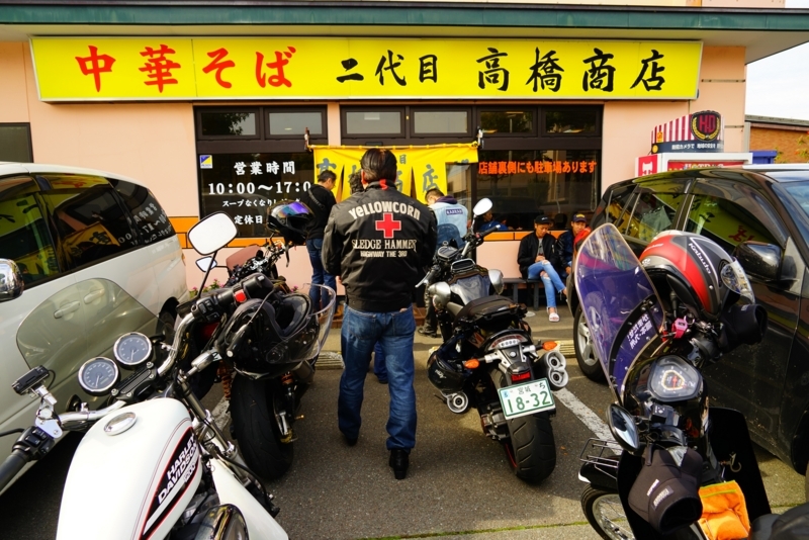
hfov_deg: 73.7
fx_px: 539
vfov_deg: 53.2
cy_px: 270
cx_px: 404
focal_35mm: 24
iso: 100
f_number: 6.7
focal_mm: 24
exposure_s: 1/90
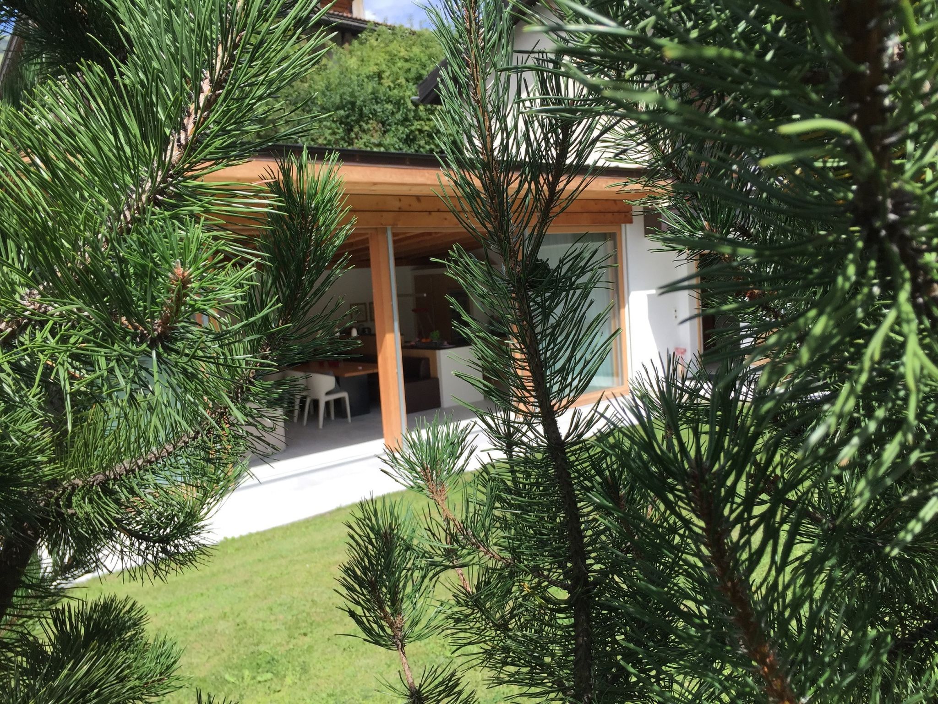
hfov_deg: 61.7
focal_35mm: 29
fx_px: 786
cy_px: 352
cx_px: 469
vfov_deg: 48.2
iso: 32
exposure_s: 1/1014
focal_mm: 4.15
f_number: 2.2
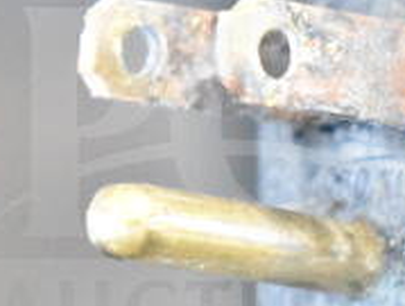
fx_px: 3161
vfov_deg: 5.5
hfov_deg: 7.3
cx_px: 224
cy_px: 187
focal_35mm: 270
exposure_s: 1/100
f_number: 5.6
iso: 22800
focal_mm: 55
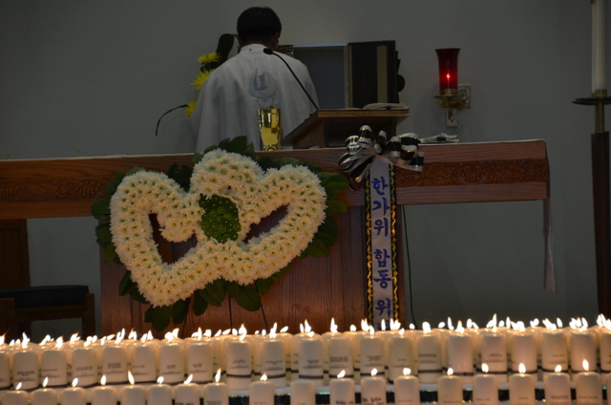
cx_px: 306
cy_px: 202
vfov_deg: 8.1
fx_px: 2846
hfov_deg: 12.3
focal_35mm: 168
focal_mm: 112
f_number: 5.3
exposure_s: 1/80
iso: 400
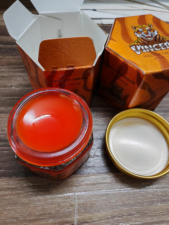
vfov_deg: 65.3
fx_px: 176
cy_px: 112
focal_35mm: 27
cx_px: 84
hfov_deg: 51.4
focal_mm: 1.96
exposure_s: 1/20
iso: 250
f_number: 2.2
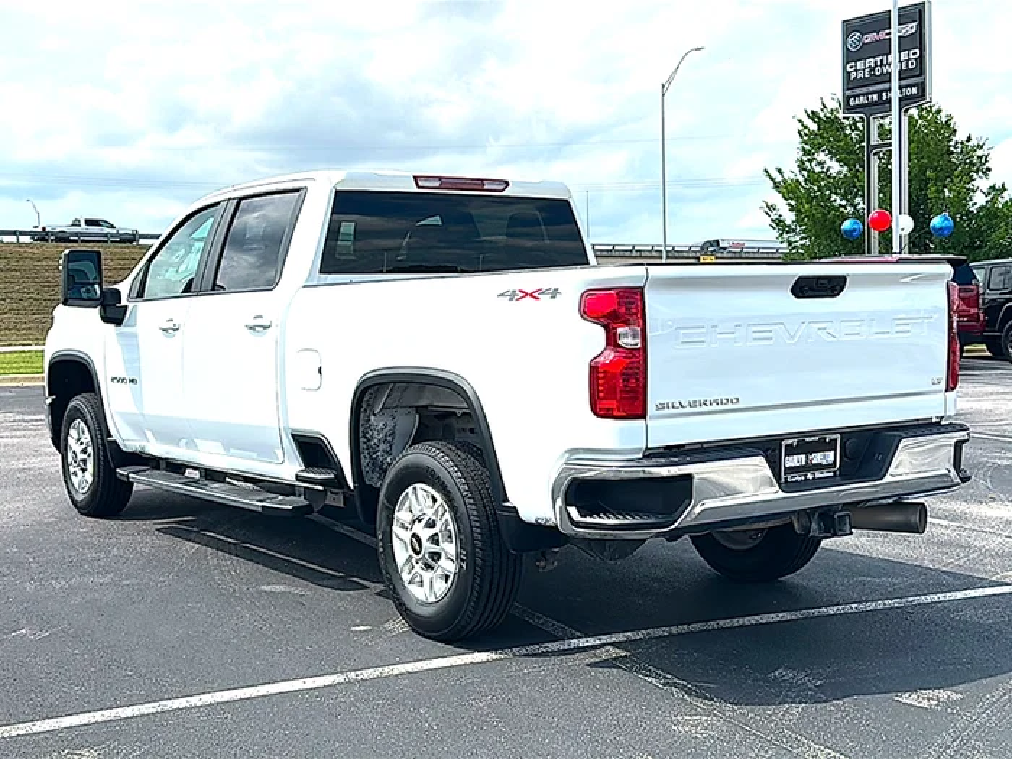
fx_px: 1082
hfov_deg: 50.1
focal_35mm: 37
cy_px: 380
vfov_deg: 38.7
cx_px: 506
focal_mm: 6.86
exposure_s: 1/6667
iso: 80
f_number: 1.78
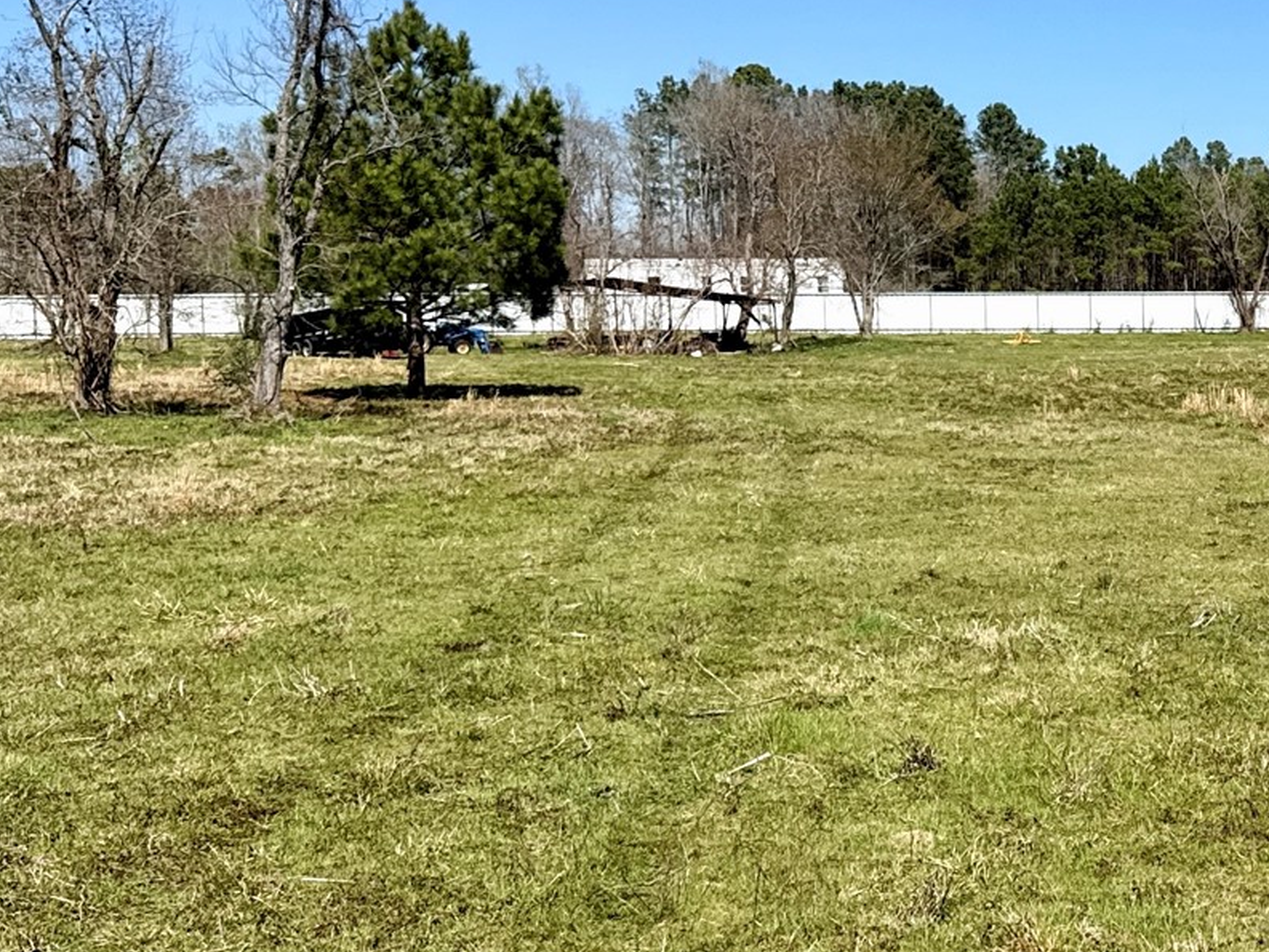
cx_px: 1274
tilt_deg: -3.6
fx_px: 2273
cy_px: 437
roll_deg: +0.0
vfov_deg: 23.7
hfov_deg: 29.1
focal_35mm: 62
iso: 80
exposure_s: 1/6711
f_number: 1.78
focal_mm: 6.76
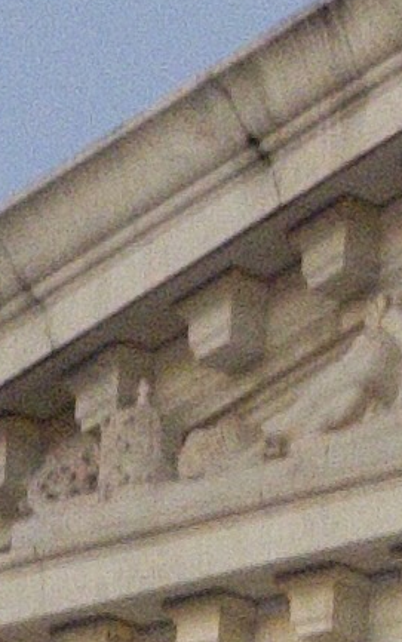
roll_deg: -0.2
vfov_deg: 2.8
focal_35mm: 760
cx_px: 1878
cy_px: 218
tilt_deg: +19.3
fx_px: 13309
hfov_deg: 1.7
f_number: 2.8
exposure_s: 1/40
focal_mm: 9
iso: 100
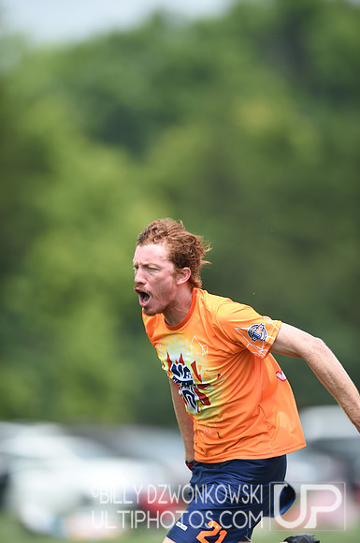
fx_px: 6018
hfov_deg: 3.4
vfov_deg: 5.2
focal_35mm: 400
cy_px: 272
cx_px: 180
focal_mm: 400
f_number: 2.8
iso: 125
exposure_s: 1/1250
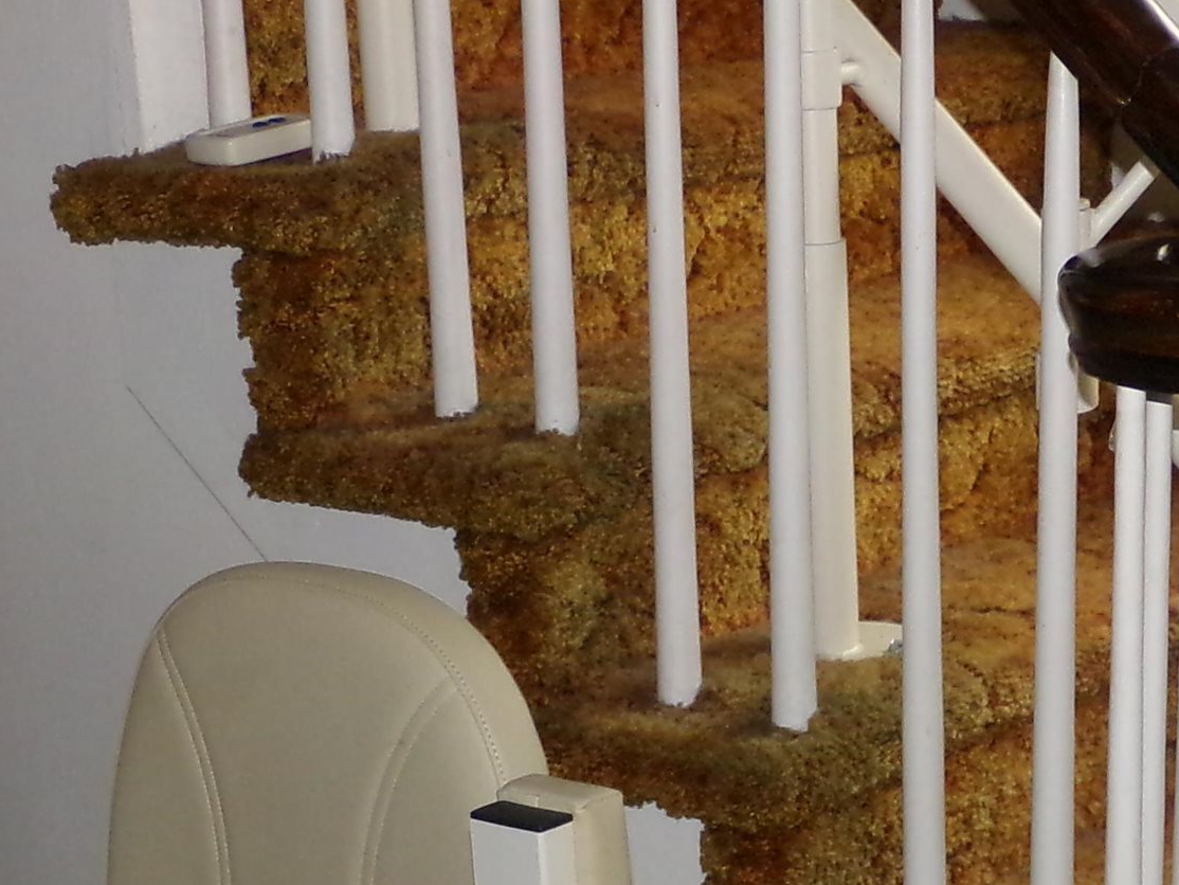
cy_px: 928
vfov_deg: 15.9
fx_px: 3100
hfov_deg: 21.2
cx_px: 985
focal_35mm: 91
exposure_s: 1/34
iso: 200
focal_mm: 5.9
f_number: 3.4
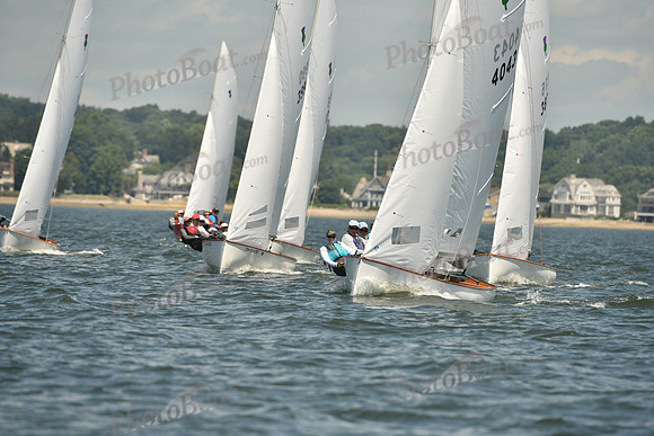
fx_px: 7268
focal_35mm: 400
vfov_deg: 3.4
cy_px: 218
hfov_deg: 5.2
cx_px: 327
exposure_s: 1/1250
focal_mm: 400
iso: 250
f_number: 7.1
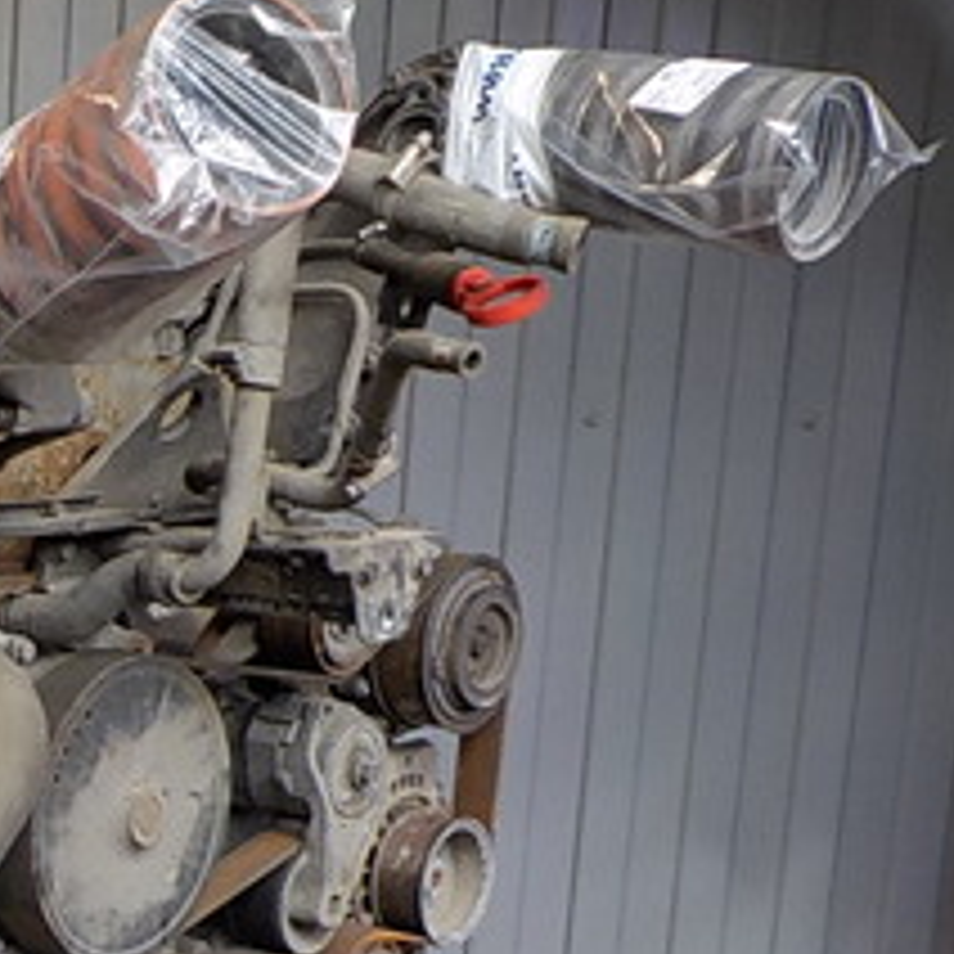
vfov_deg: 21.3
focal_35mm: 80
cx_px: -396
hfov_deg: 19.4
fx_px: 2494
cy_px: 796
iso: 125
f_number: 3.3
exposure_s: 1/60
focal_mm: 4.1
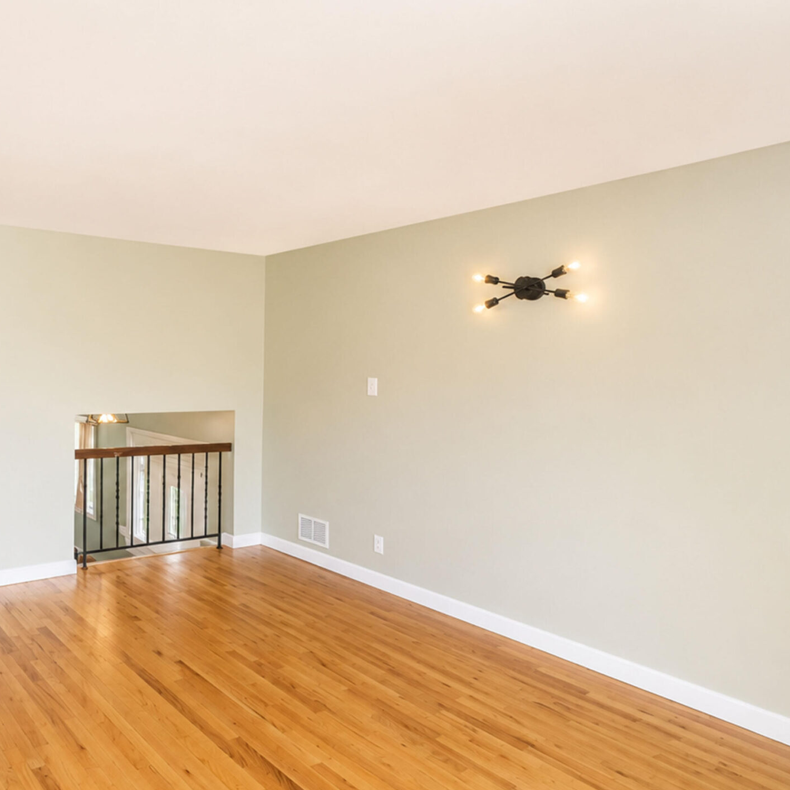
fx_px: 594
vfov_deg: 67.2
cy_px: 425
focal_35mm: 23
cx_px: 148
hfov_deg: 61.2
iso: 1600
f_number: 7.1
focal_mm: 10
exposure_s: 1/60
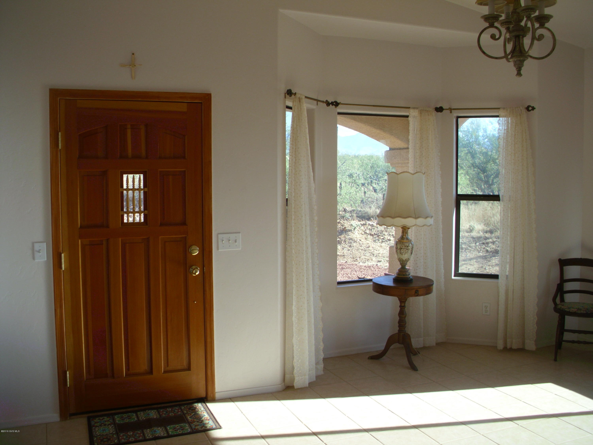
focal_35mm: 38
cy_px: 222
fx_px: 651
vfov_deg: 37.7
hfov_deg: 49.0
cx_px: 296
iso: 50
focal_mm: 6.3
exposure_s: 1/152
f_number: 2.9
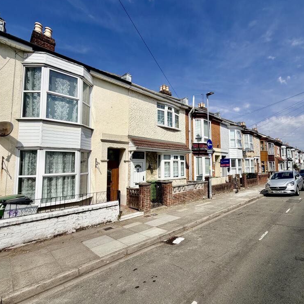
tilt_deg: +5.0
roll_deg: +1.9
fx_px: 169
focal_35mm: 17
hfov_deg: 82.9
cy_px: 154
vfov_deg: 84.0
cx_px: 184
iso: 20
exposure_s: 1/1795
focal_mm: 2.22
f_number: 2.2
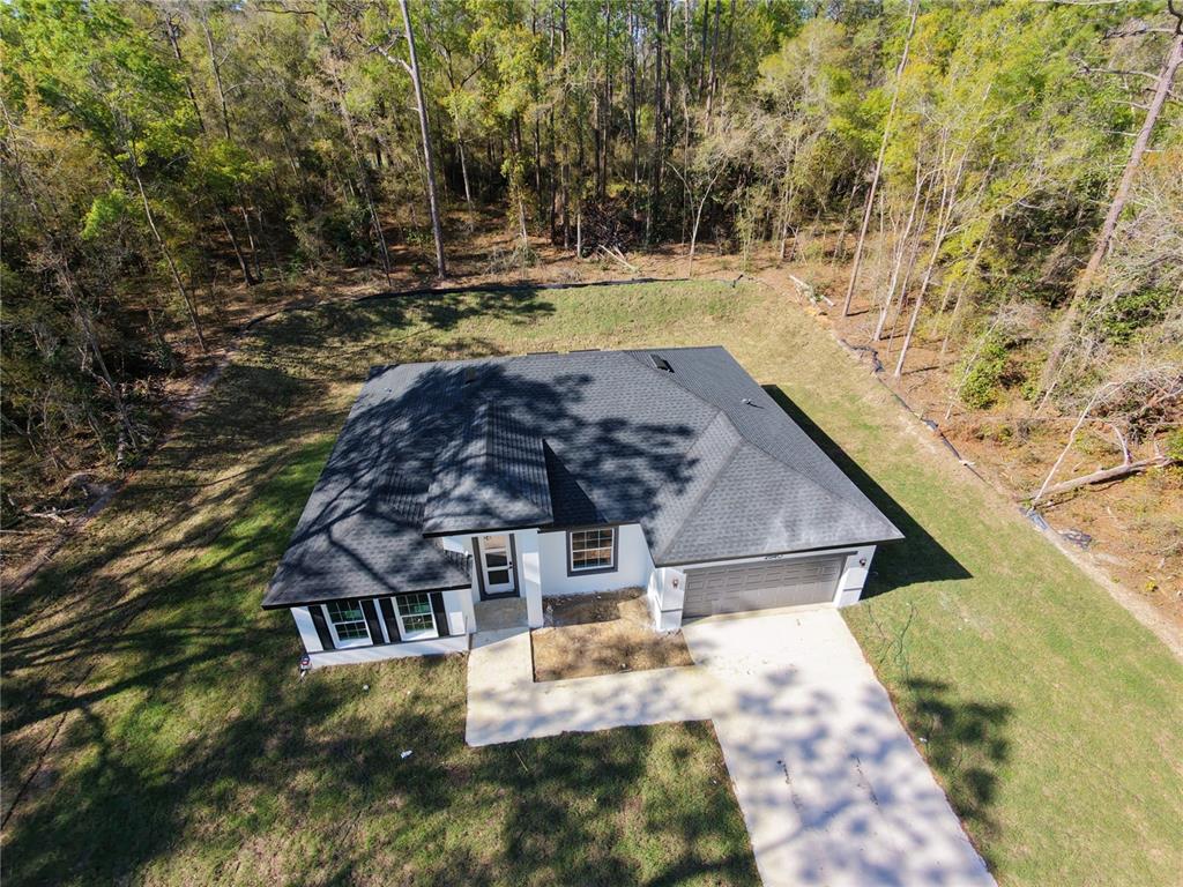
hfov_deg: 94.5
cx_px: 592
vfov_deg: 78.1
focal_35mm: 16
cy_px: 444
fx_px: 547
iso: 100
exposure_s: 1/350
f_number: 2.2
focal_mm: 3.05
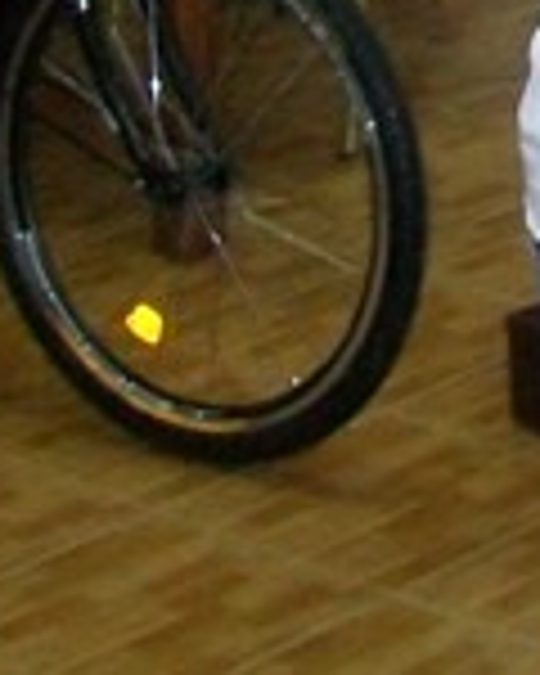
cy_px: -662
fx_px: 3756
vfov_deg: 9.6
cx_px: 868
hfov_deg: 8.0
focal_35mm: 188
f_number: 2.7
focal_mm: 6
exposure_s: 1/60
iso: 160
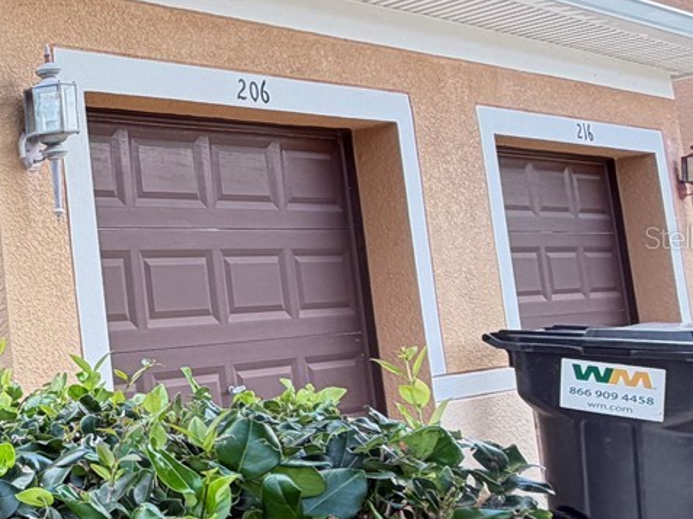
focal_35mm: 47
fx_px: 940
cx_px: -381
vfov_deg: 30.8
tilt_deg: +5.4
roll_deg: +3.3
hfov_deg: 26.8
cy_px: 237
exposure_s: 1/121
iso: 64
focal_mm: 2.22
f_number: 2.2
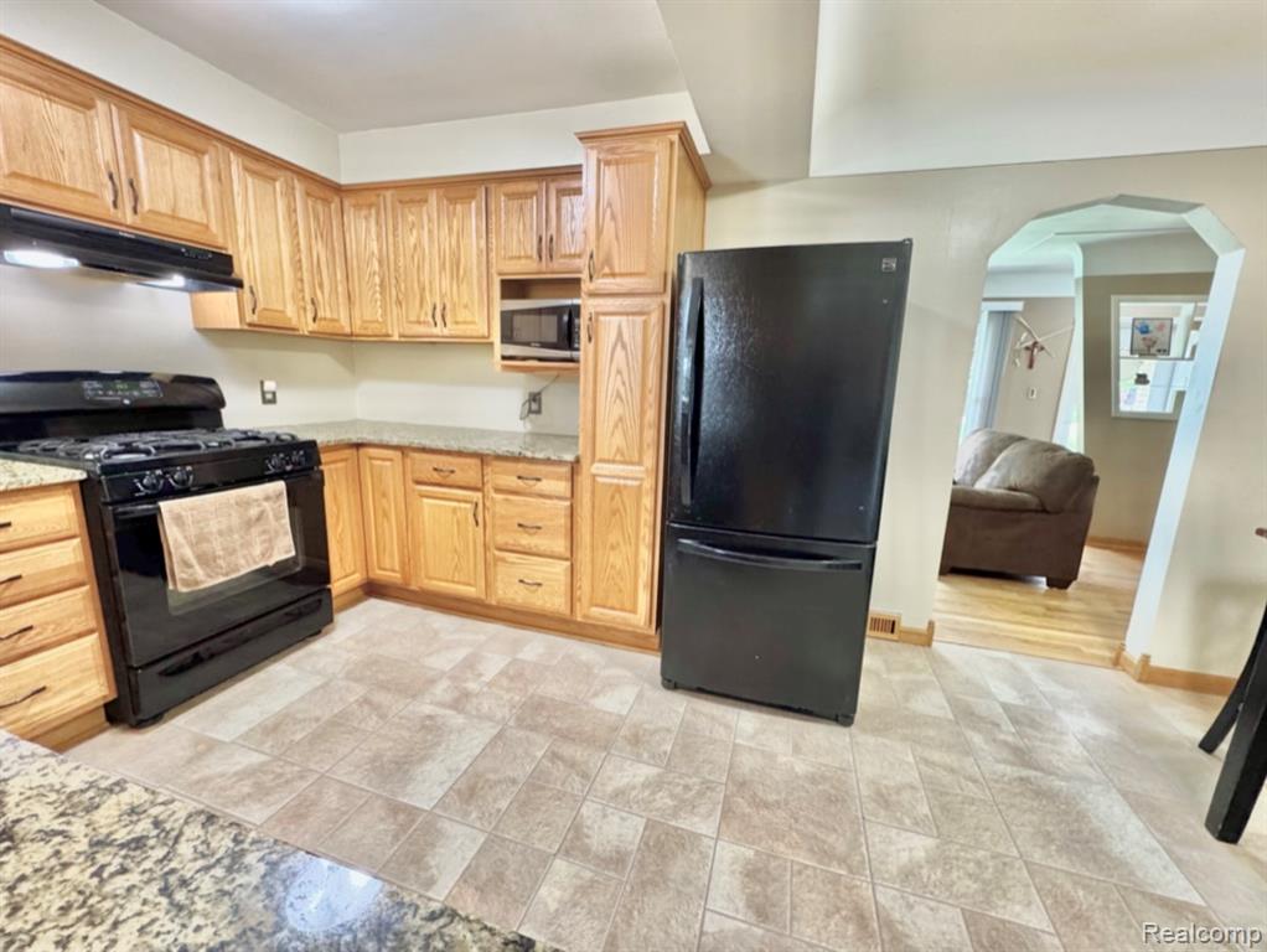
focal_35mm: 14
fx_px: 513
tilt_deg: -11.2
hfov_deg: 102.0
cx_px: 634
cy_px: 476
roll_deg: -1.7
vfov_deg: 85.7
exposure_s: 1/60
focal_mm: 2.22
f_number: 2.2
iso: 500
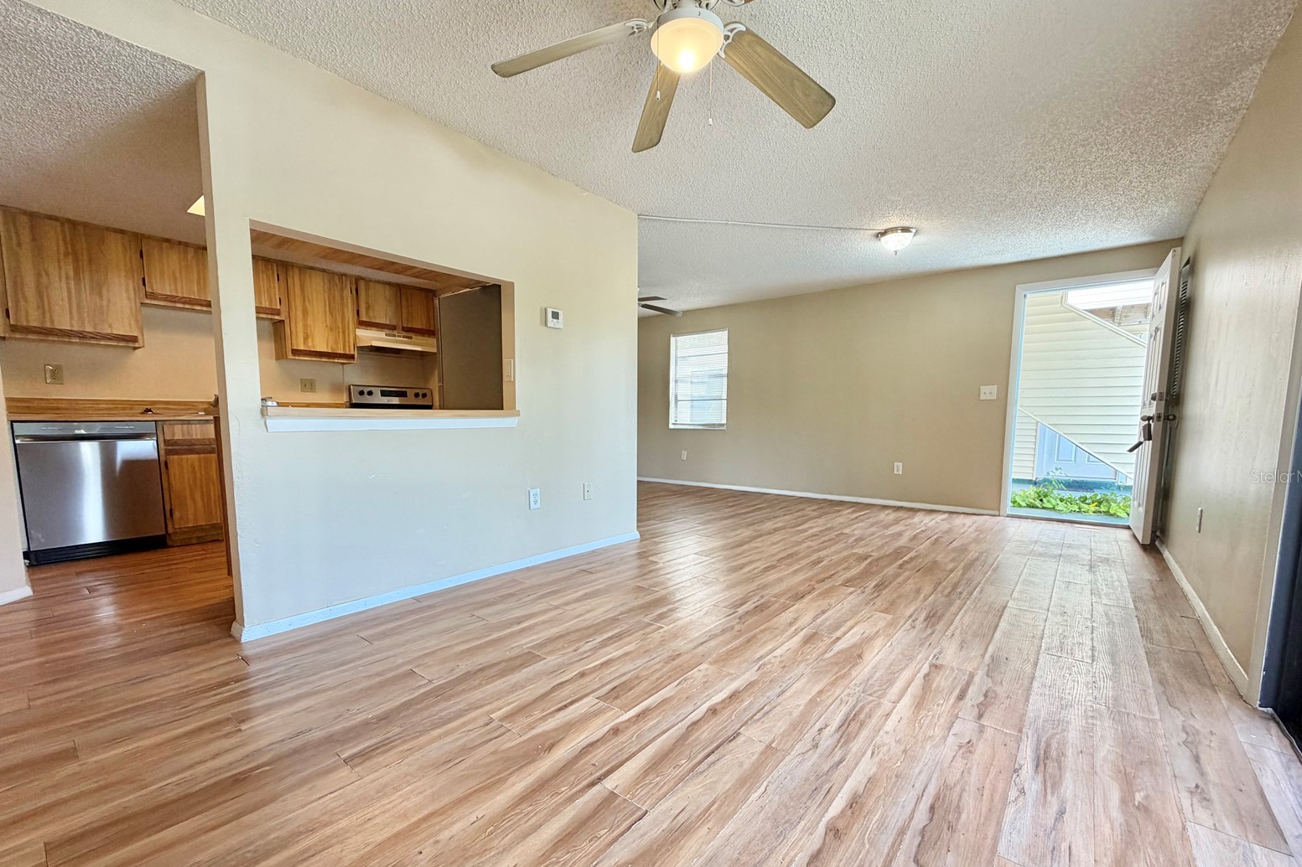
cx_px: 659
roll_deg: +0.0
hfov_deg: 100.4
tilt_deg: -6.6
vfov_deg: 77.1
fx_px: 542
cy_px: 476
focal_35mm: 15
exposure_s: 1/120
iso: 100
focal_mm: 2.22
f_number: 2.2
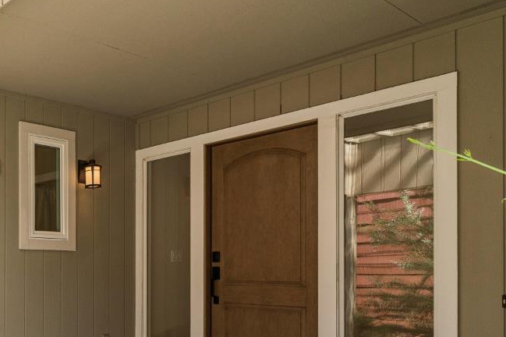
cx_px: -34
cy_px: 268
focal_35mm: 37
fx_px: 520
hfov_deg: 42.4
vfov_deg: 34.8
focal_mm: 16
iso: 320
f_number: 11
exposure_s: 1/50
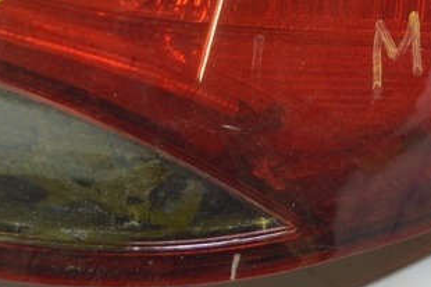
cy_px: -38
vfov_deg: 11.3
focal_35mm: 119
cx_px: 218
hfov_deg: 17.2
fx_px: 1423
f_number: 4
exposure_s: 1/60
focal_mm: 24
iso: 400
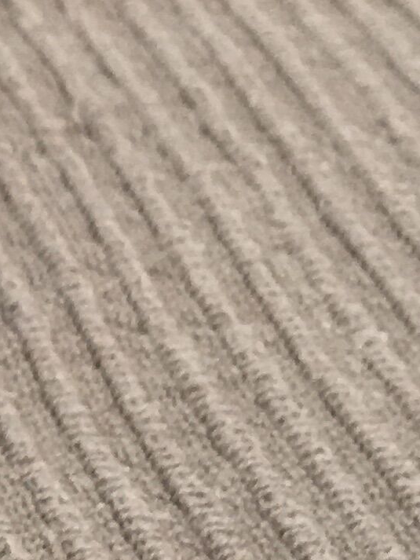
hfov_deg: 8.3
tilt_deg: -31.0
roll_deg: -4.5
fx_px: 2652
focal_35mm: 164
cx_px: -587
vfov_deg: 12.0
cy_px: 62
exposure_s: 1/215
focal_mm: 4.15
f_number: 2.2
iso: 25
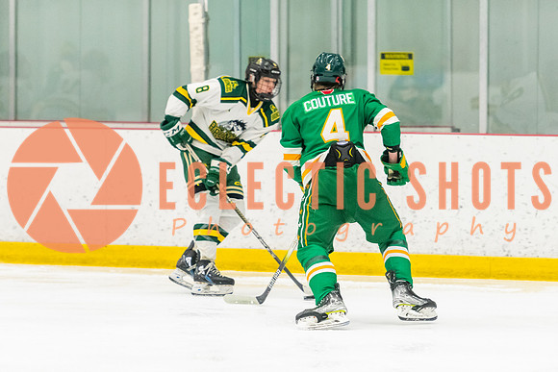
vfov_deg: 5.2
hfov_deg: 7.8
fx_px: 4075
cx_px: 279
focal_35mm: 263
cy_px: 164
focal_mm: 180
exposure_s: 1/800
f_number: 2.8
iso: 3200
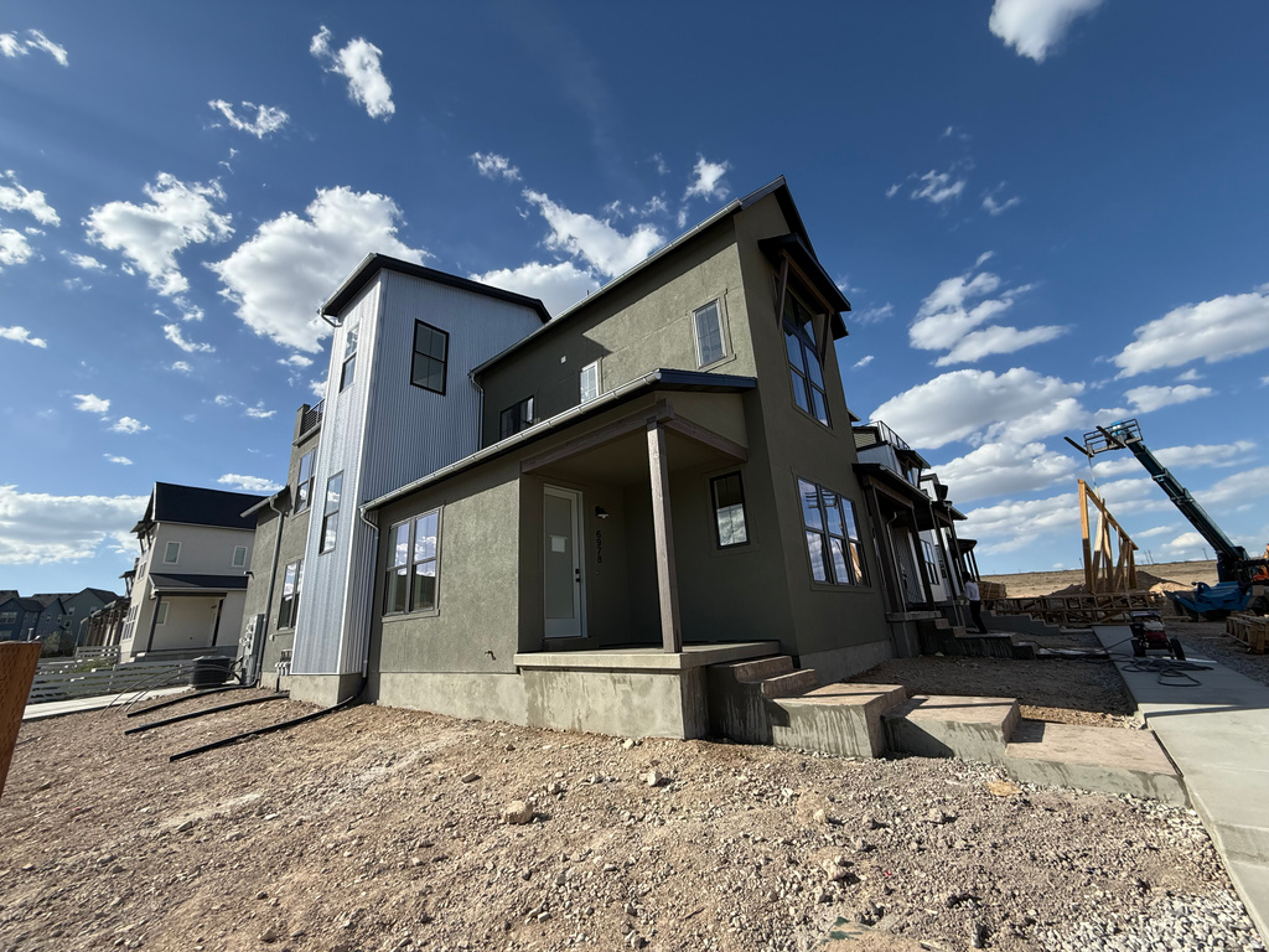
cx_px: 634
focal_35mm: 14
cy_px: 476
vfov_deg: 85.7
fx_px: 513
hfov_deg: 102.1
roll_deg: +3.6
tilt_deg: +17.3
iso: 80
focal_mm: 2.22
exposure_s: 1/1745
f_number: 2.2
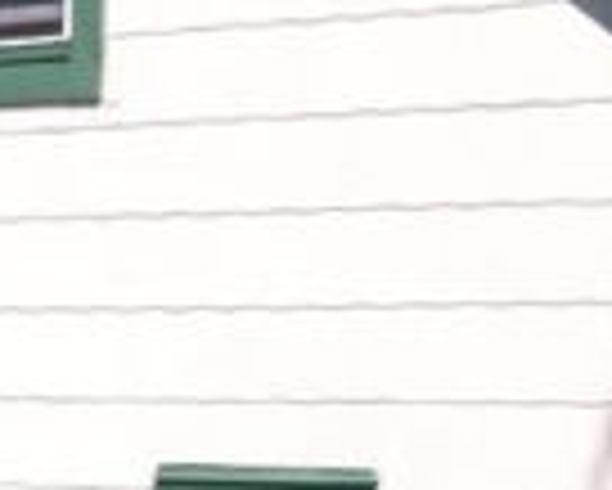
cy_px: 611
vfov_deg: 7.4
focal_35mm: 206
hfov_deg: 9.3
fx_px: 3734
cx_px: 594
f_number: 7.8
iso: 80
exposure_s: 1/200
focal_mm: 6.3
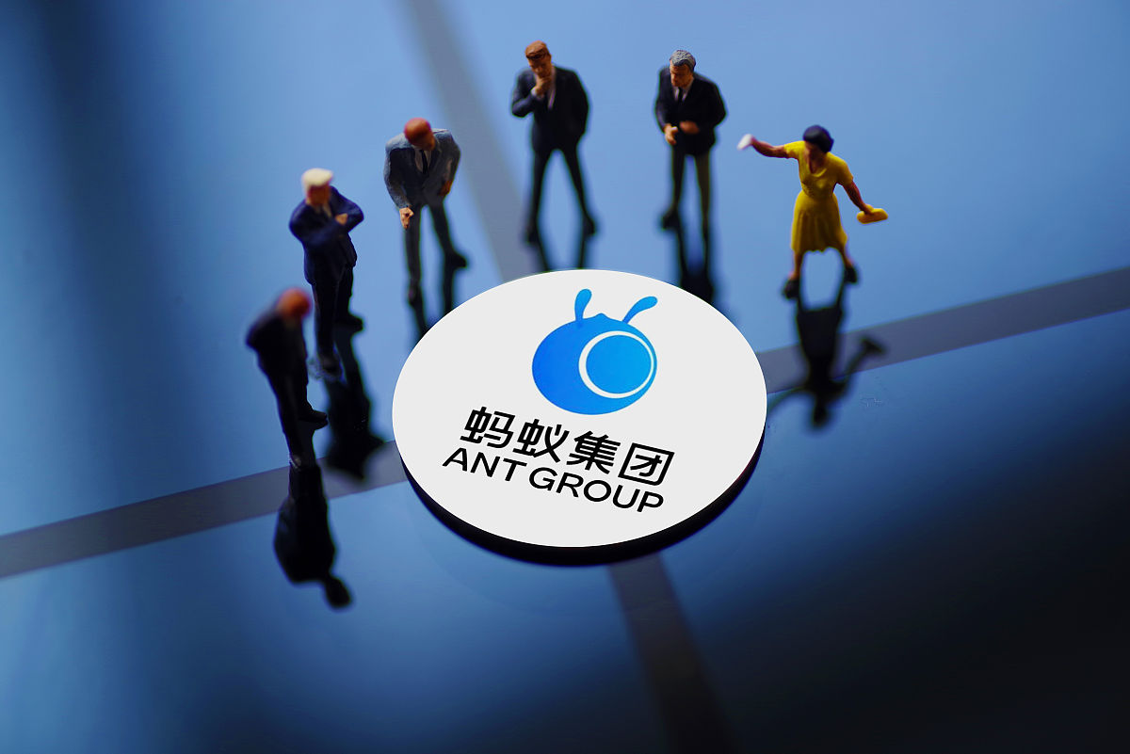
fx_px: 3140
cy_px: 377
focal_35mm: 100
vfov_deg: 13.7
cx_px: 565
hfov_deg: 20.4
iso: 200
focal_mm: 100
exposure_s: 1/125
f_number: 2.8
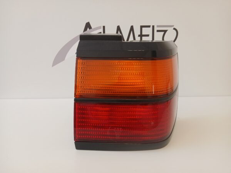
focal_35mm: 26
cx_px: 116
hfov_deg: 67.3
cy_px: 86
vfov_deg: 53.1
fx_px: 174
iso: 50
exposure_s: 1/50
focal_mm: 3.98
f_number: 1.8
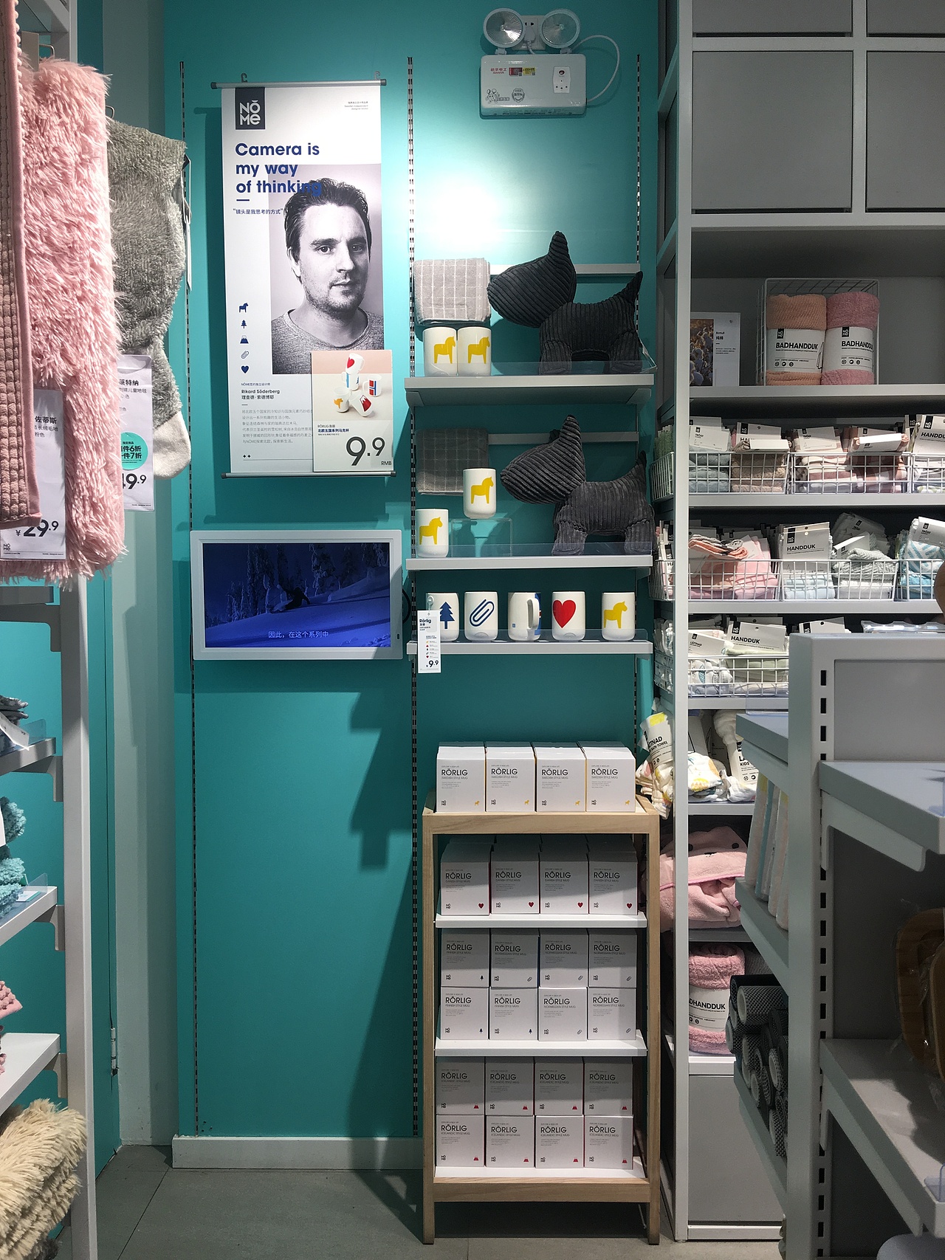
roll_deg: +0.0
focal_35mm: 29
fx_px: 1056
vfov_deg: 61.7
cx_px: 472
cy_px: 630
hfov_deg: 48.2
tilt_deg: -1.4
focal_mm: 4.15
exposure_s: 1/101
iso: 25
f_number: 2.2
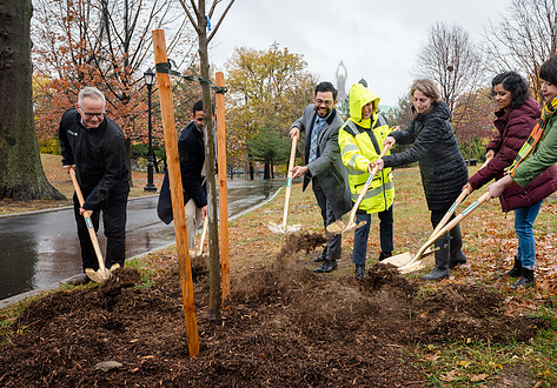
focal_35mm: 34
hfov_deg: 54.0
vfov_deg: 40.0
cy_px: 198
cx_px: 370
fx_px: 534
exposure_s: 1/250
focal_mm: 24
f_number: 6.3
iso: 500
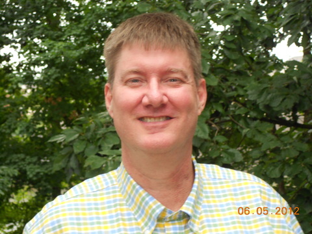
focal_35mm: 113
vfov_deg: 13.1
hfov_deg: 17.4
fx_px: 1018
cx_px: 156
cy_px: 117
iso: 200
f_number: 6
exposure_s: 1/60
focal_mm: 20.1
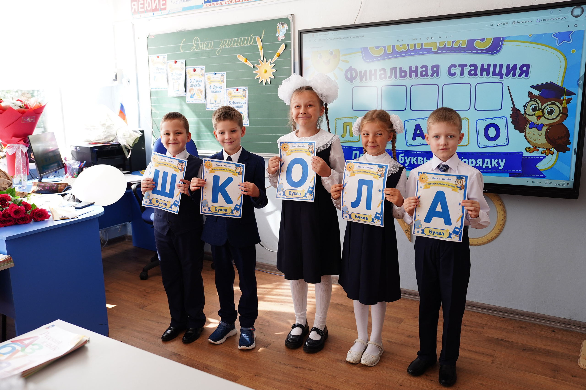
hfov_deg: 63.7
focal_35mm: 29
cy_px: 195
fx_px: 472
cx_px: 293
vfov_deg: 45.0
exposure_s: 1/320
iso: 500
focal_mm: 29
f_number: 3.5
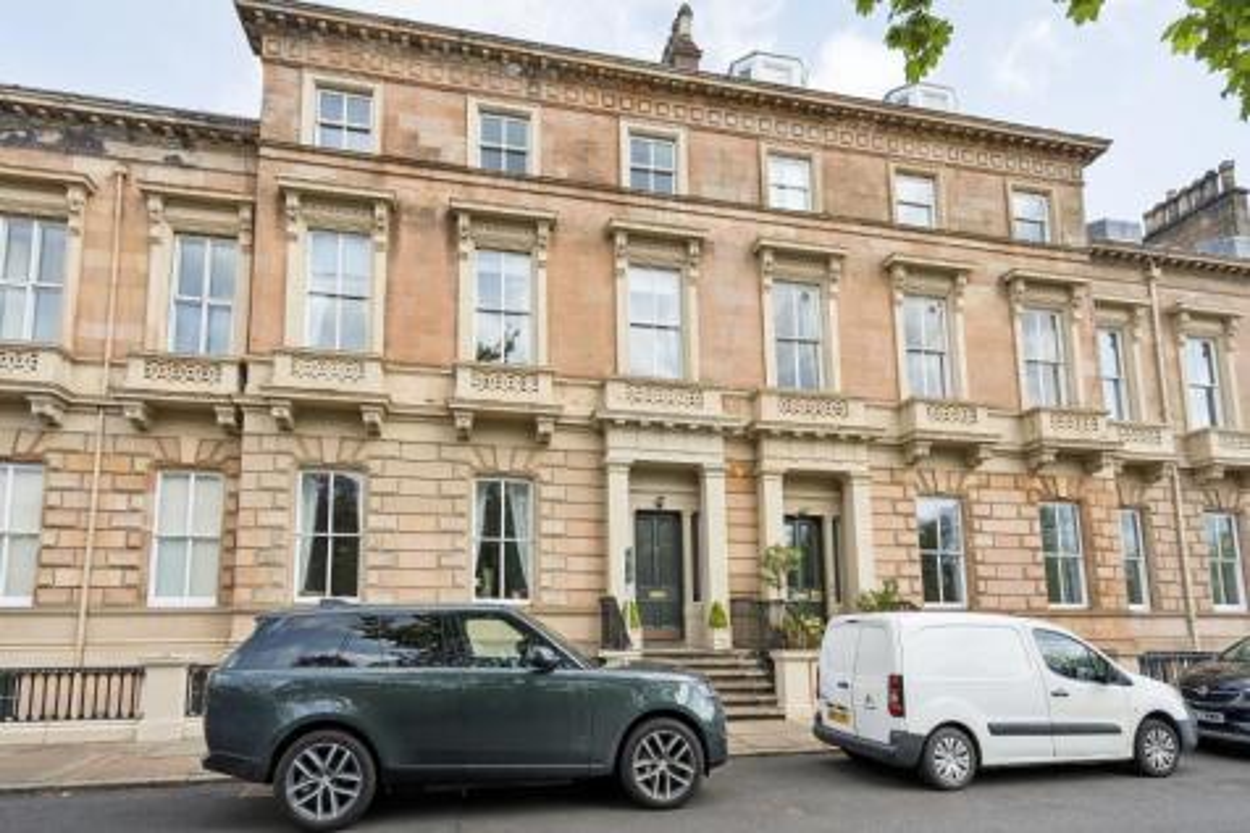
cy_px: 416
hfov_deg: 90.0
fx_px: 625
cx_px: 625
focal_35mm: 18
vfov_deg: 67.3
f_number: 4
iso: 800
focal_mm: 18
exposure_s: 1/5000
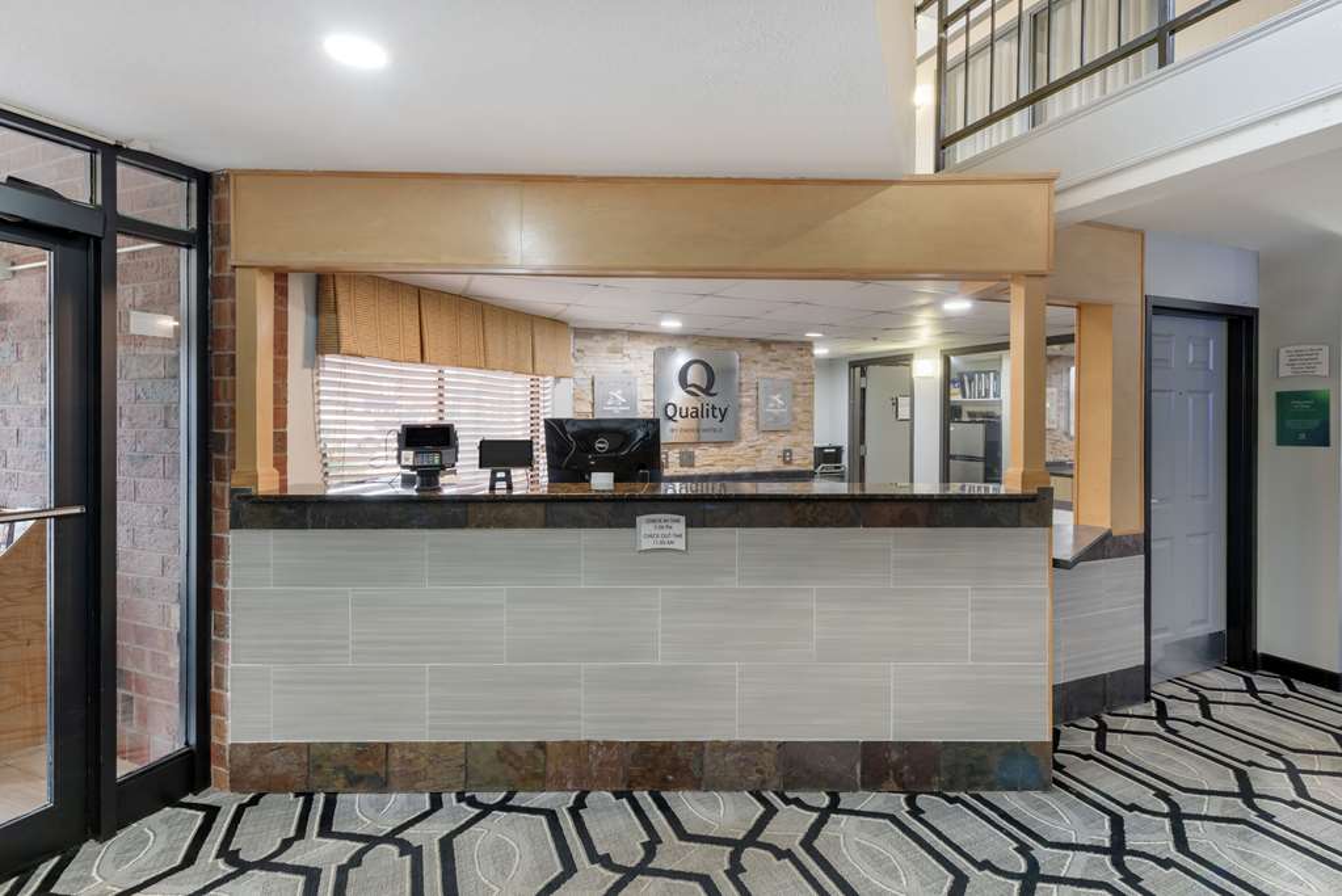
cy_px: 448
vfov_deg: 73.8
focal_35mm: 16
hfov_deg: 96.7
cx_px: 671
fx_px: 597
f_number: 11
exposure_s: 1/10
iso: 400
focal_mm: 16
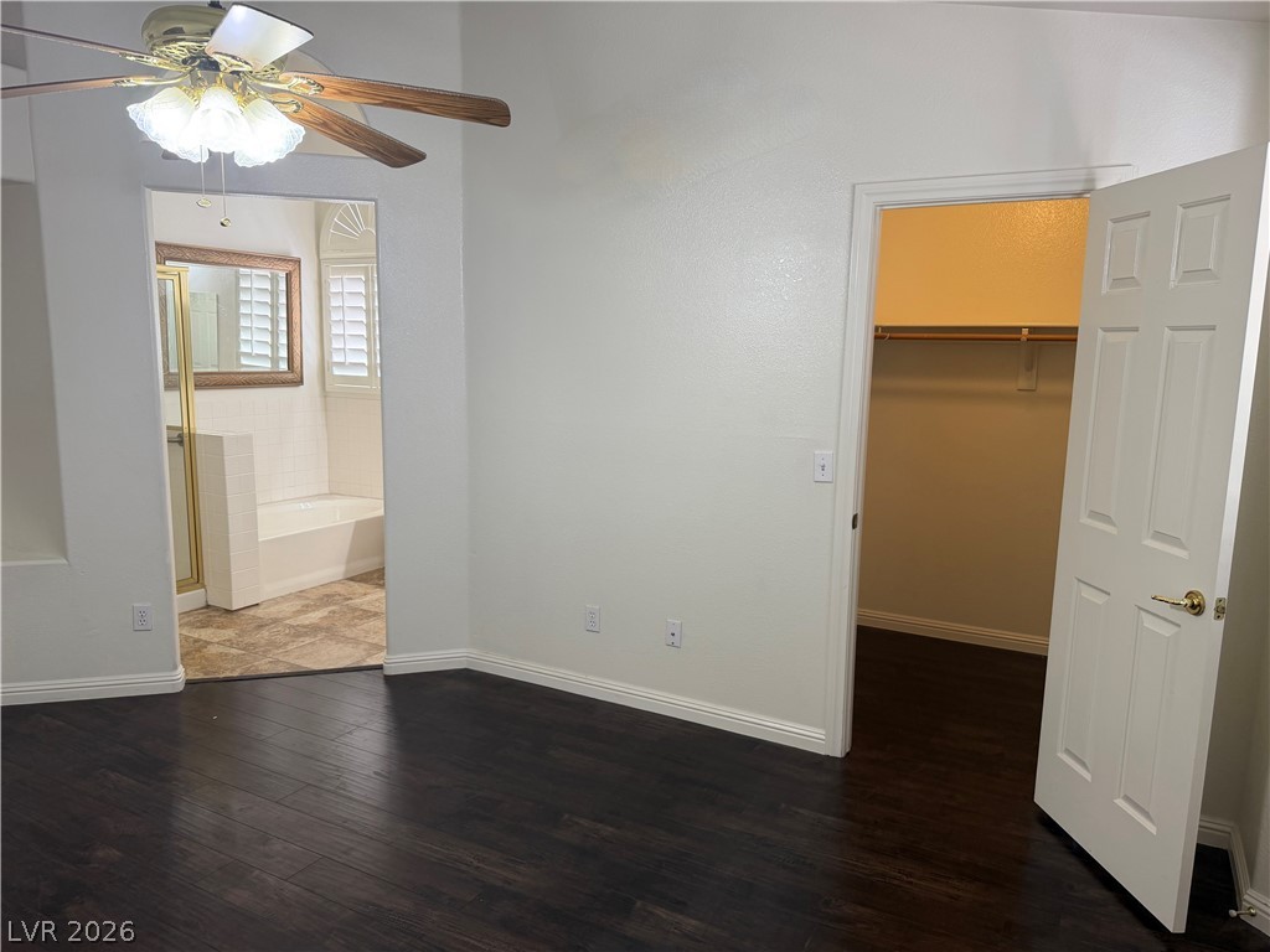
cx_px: 635
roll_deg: -1.1
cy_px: 476
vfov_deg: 56.8
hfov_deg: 71.6
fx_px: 881
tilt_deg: -8.9
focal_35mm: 24
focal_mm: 6.76
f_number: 1.78
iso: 125
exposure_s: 1/120
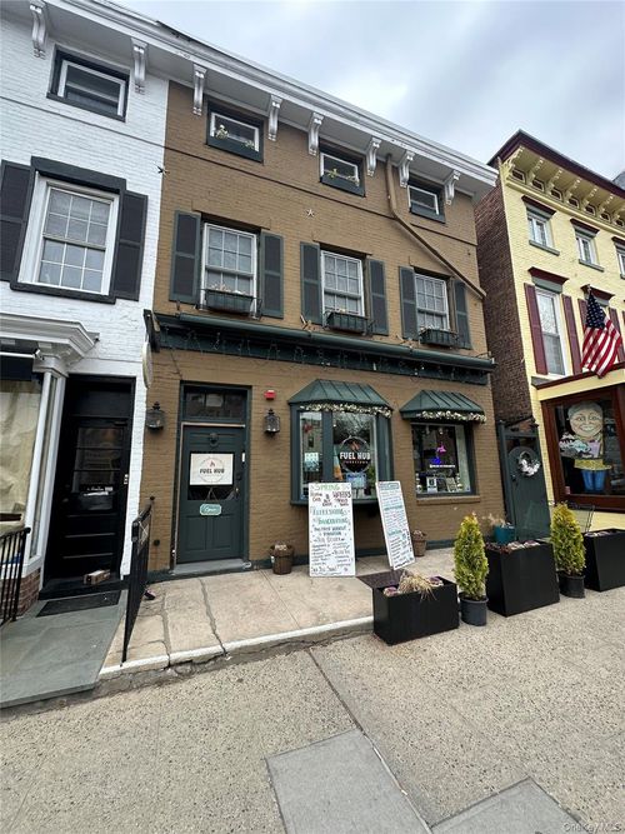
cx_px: 312
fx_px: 337
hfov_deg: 85.7
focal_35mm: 14
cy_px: 417
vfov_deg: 102.1
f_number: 2.2
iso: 40
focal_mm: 2.22
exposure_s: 1/288
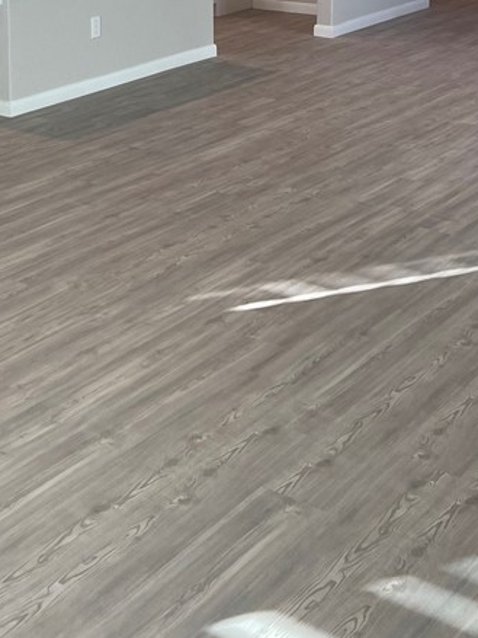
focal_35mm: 64
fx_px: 1179
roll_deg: -0.4
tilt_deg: -7.9
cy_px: -16
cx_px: 132
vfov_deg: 28.2
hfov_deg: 22.7
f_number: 1.6
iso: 100
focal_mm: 5.1
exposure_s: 1/120
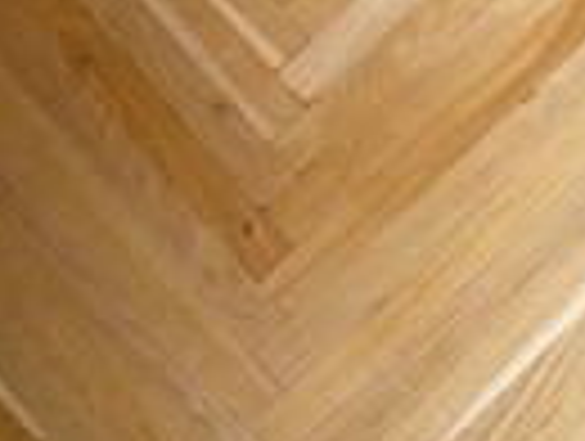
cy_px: 72
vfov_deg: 15.2
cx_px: 999
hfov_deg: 17.2
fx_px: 1642
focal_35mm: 97
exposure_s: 1/30
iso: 100
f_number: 2.8
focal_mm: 4.6
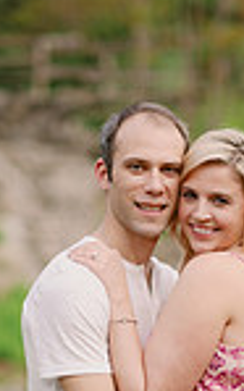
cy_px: 527
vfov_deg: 7.9
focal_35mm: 261
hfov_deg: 5.0
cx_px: 203
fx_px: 2780
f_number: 2
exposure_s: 1/800
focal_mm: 85
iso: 80
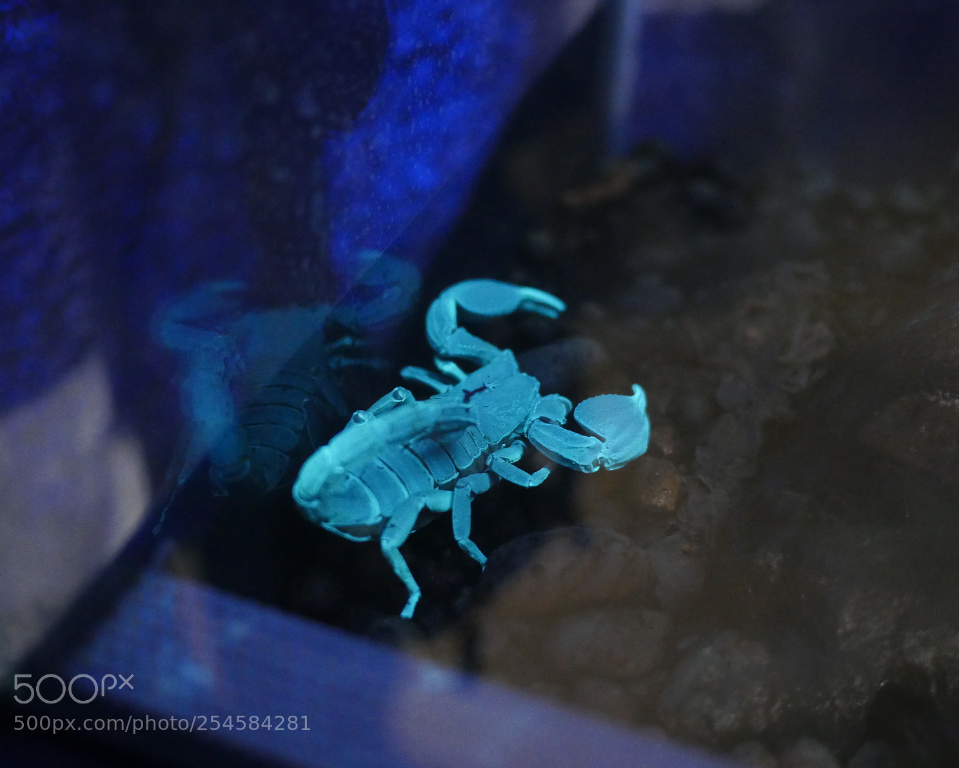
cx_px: 489
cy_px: 387
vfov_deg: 35.7
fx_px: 1192
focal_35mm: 42
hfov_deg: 43.8
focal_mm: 20
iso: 3200
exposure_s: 1/10
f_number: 1.7
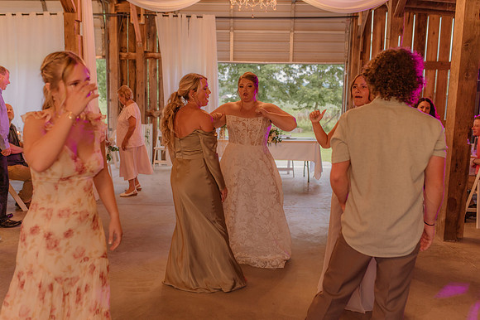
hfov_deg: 54.5
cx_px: 240
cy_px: 160
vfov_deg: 37.8
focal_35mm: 35
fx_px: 466
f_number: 2.5
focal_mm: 35
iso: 640
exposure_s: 1/200
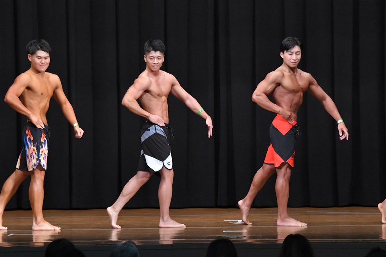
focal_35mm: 202
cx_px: 193
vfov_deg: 6.8
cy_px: 128
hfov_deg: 10.2
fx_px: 2165
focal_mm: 135
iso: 8000
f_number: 5.6
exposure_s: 1/400
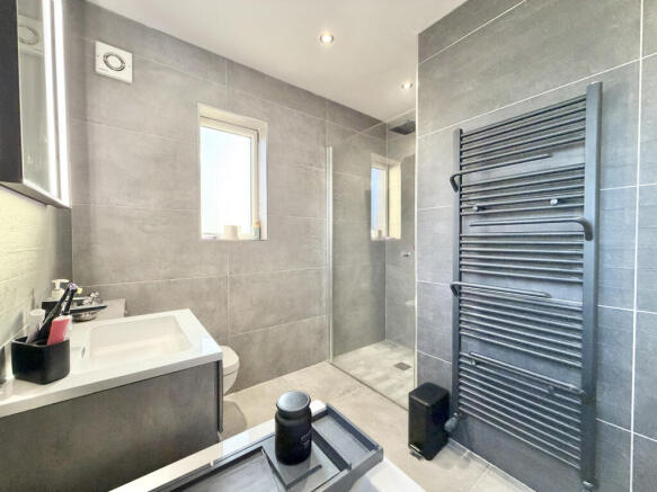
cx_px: 328
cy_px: 246
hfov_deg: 102.1
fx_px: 266
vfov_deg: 85.7
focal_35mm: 14
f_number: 2.2
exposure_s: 1/106
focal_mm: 2.22
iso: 320
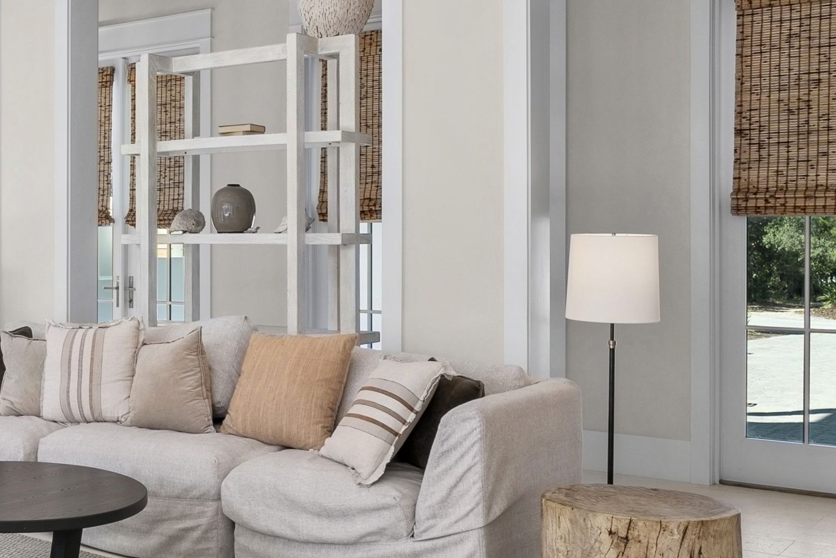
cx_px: 44
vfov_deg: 27.5
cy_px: 239
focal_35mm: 49
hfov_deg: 37.1
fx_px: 1138
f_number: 8
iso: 100
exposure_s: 1/8
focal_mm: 12
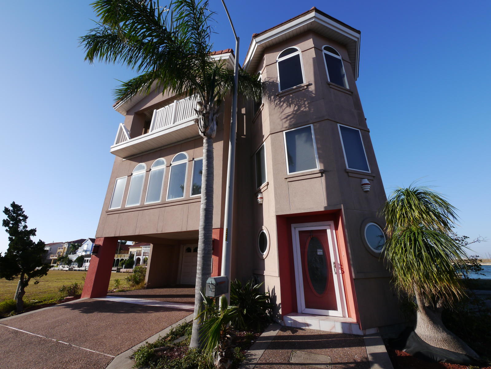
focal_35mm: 14
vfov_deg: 85.7
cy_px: 184
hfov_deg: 102.0
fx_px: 199
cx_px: 246
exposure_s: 1/320
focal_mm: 7
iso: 160
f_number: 8
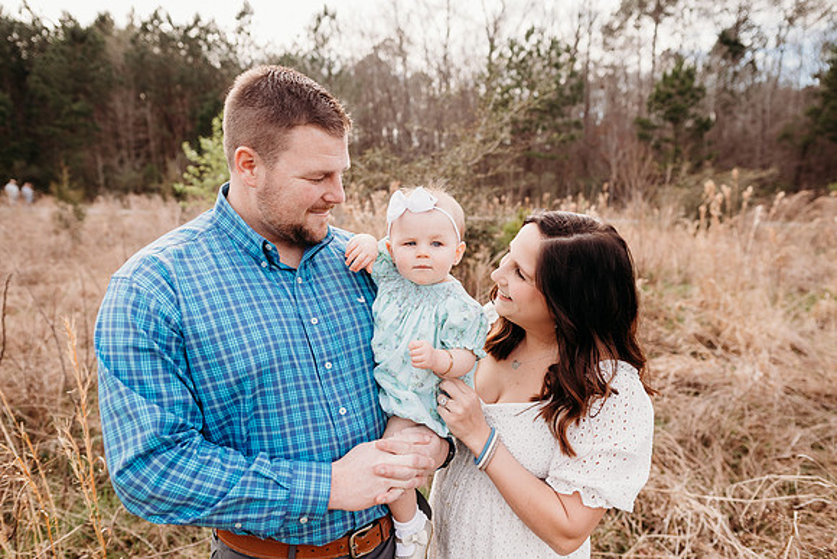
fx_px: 558
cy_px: 280
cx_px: 418
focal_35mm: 24
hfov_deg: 73.7
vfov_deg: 53.2
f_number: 3.5
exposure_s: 1/500
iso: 100
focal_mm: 24
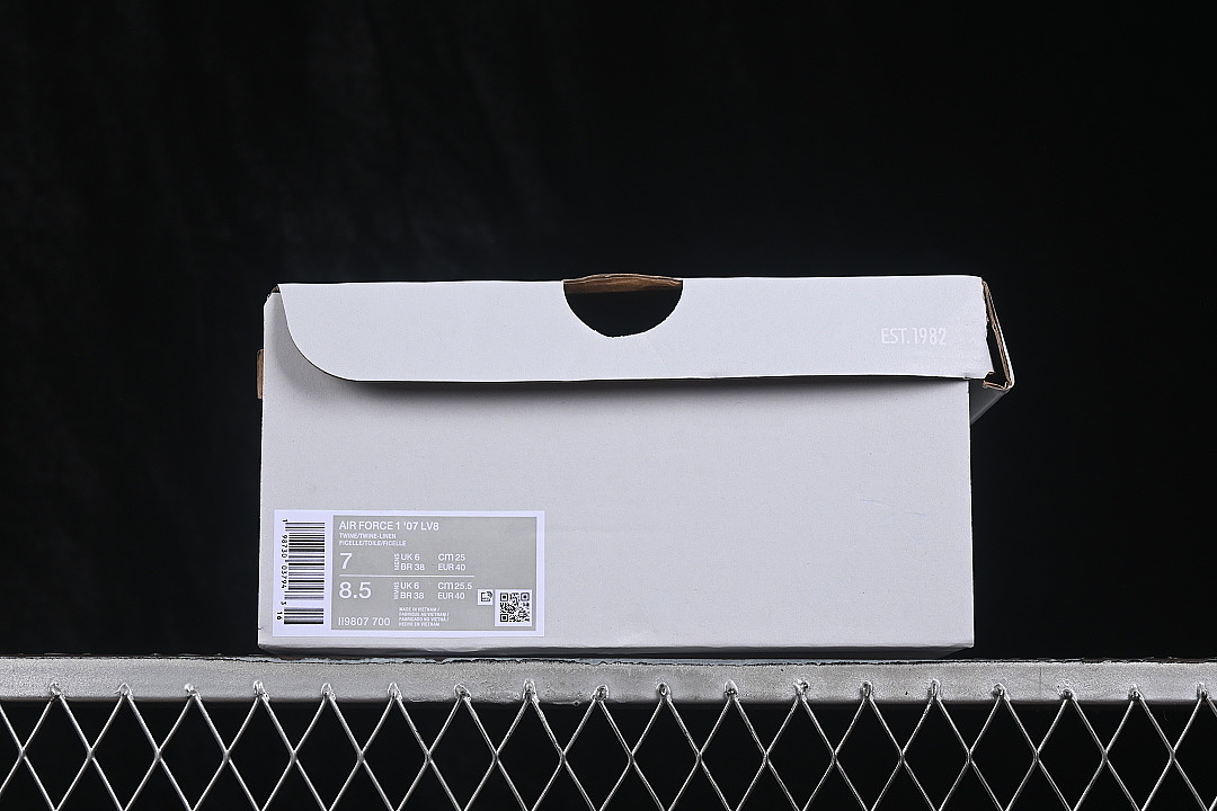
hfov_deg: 27.0
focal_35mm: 75
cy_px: 406
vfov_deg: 18.2
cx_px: 608
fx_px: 2535
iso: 160
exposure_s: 1/80
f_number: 8
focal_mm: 50
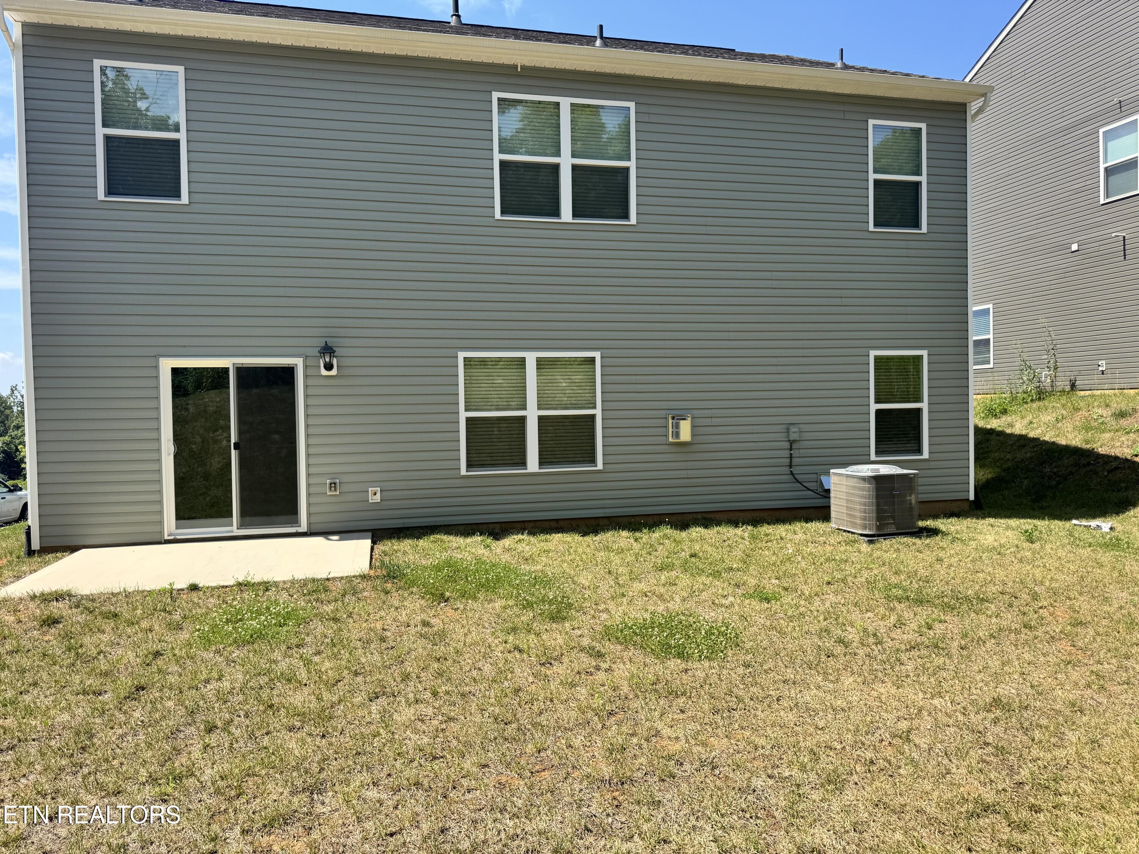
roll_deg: +0.7
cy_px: 427
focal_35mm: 24
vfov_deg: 56.8
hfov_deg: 71.6
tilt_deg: -2.2
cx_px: 570
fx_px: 790
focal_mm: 6.76
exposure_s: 1/2174
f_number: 1.78
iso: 80
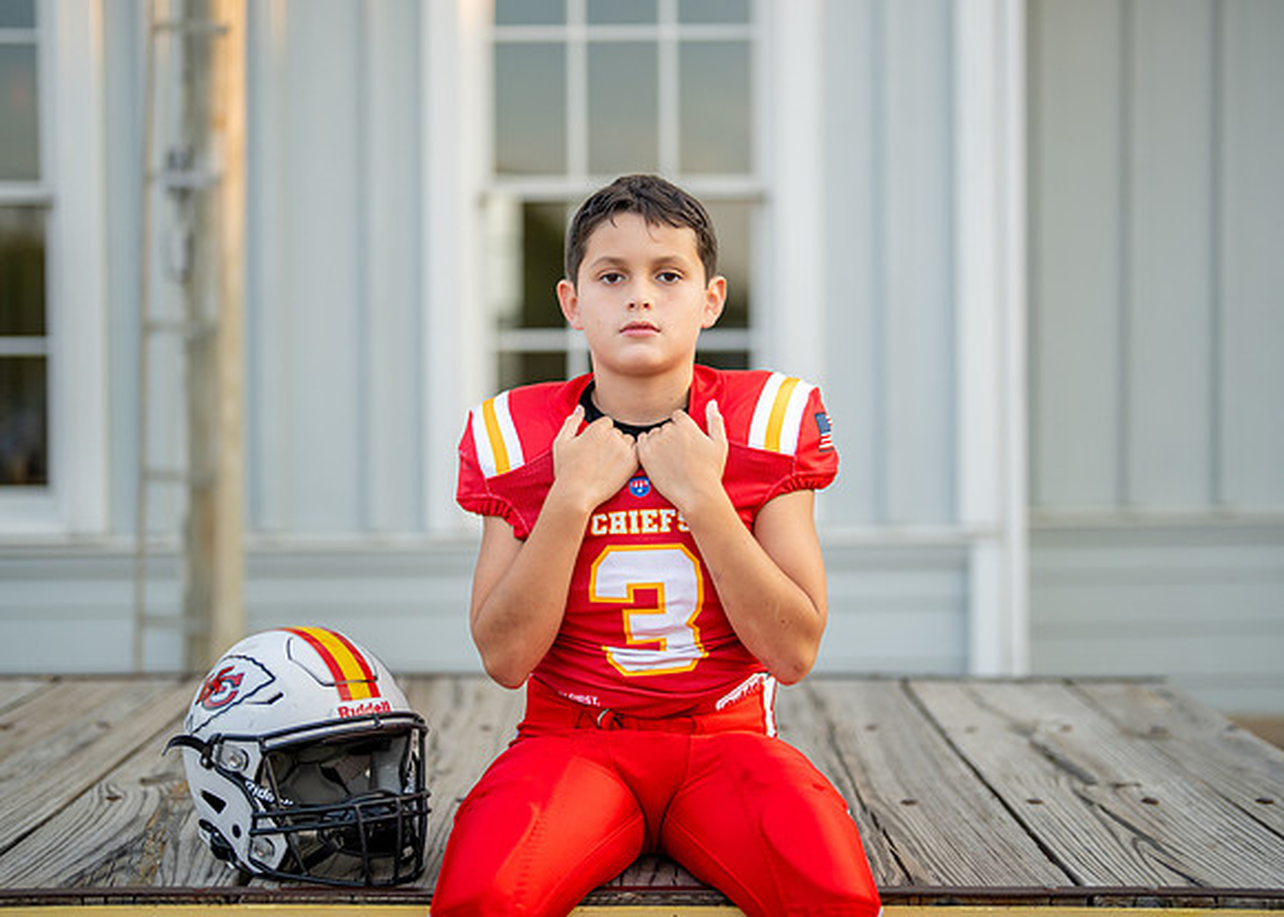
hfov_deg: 34.2
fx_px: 2089
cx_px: 653
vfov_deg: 24.7
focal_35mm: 57
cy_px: 434
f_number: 1.2
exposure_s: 1/2000
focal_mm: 50
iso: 200
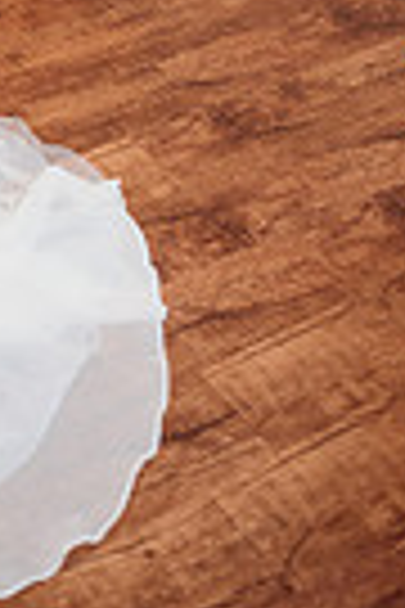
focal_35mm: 80
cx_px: -153
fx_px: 1350
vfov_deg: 21.2
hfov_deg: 16.0
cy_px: -320
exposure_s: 1/160
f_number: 2.5
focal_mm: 24
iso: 320
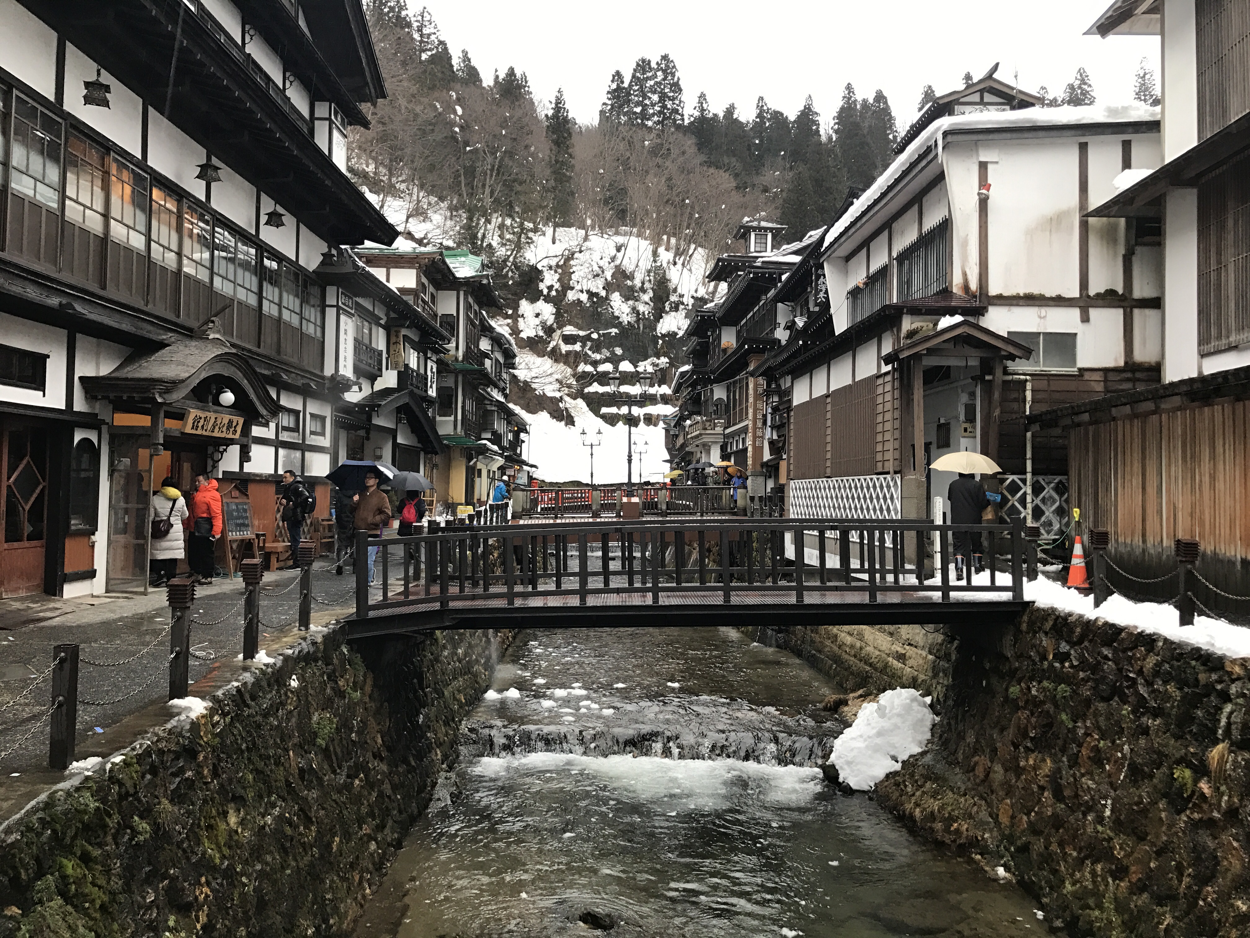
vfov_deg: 49.7
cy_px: 469
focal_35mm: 28
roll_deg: -1.1
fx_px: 1011
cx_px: 625
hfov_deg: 63.4
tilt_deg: +1.1
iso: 25
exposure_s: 1/33
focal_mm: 3.99
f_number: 1.8
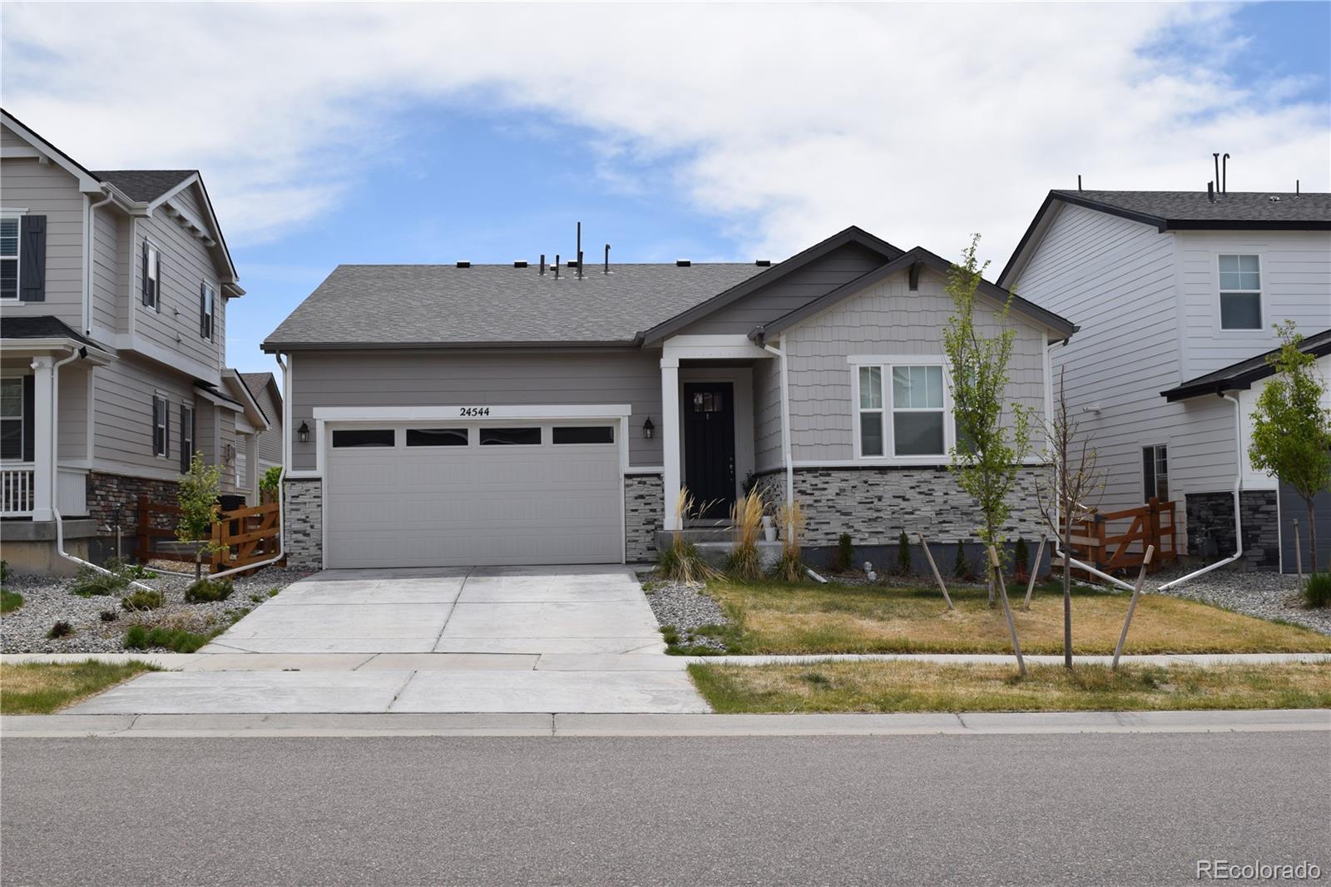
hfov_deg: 49.6
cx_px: 666
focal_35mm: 39
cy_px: 444
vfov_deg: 34.2
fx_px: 1442
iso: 200
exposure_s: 1/500
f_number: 11
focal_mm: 26
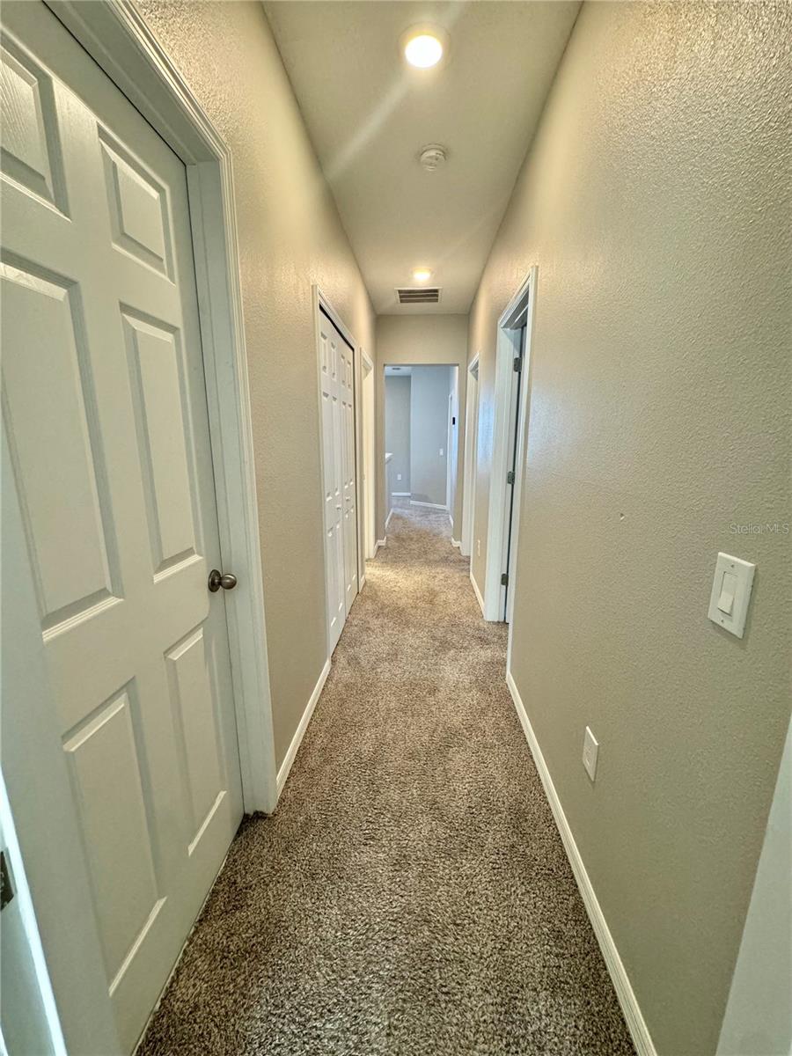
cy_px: 528
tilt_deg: -11.9
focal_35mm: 14
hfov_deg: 85.7
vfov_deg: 102.1
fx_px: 427
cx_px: 396
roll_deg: +0.6
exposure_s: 1/120
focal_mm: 2.22
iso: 320
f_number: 2.2
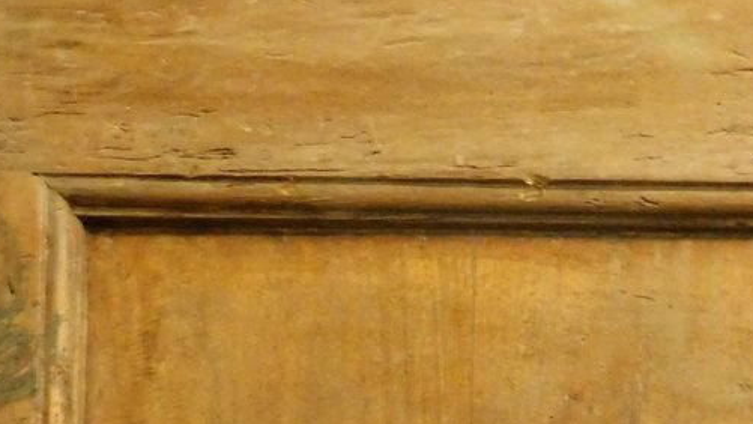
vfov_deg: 16.6
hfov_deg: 34.4
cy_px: 767
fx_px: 1198
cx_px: 537
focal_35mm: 60
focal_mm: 4
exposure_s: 1/3
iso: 800
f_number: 3
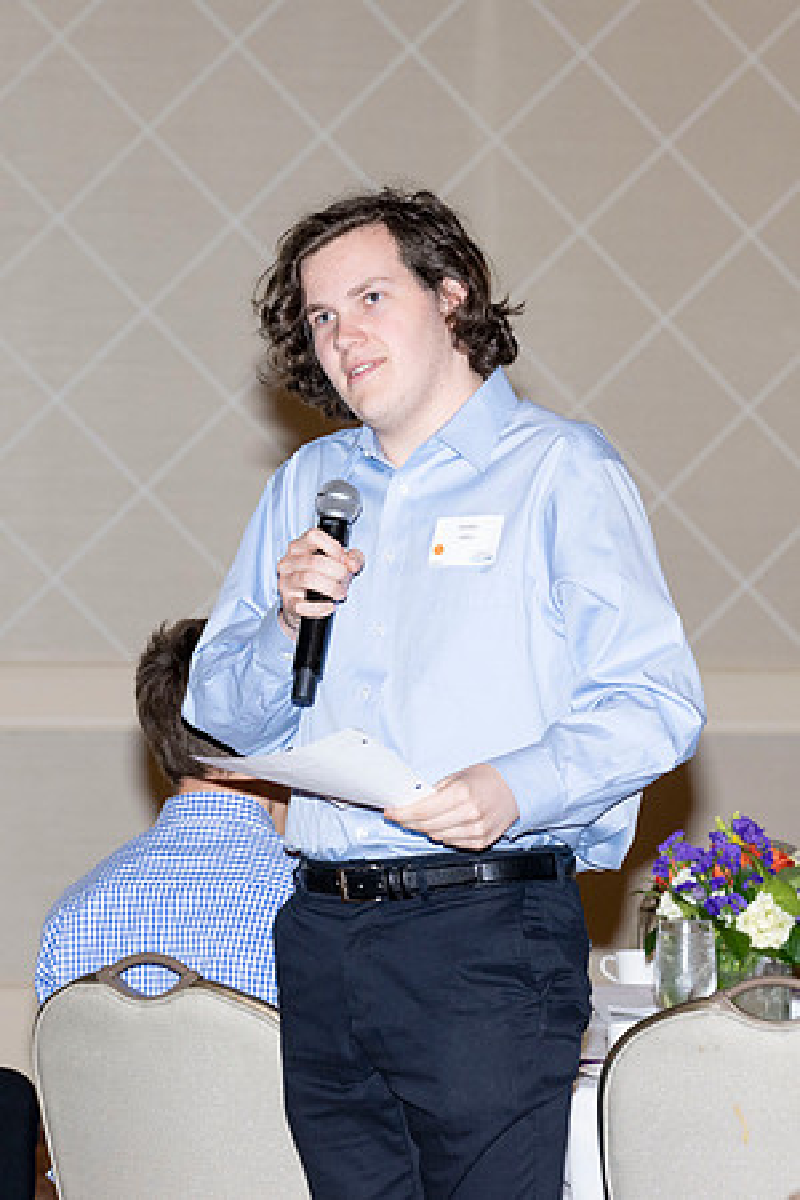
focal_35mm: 180
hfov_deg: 7.6
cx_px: 400
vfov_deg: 11.4
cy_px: 600
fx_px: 6000
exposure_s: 1/100
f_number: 5.6
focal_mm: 120
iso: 1000
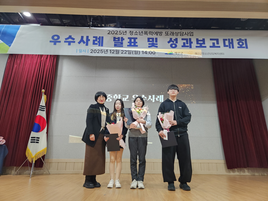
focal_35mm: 23
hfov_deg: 73.9
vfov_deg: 58.9
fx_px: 178
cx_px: 134
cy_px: 100
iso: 640
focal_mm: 5.4
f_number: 1.8
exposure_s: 1/120
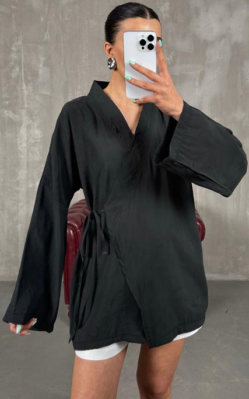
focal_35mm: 35
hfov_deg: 36.1
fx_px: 380
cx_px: 150
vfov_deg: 54.6
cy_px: 147
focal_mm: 6.76
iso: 160
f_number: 1.78
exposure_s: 1/121
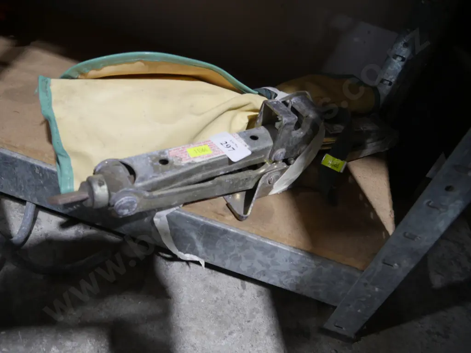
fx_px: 381
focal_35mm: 28
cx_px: 236
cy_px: 176
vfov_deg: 49.7
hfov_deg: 63.4
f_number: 3.5
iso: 640
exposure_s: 1/60
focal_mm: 14
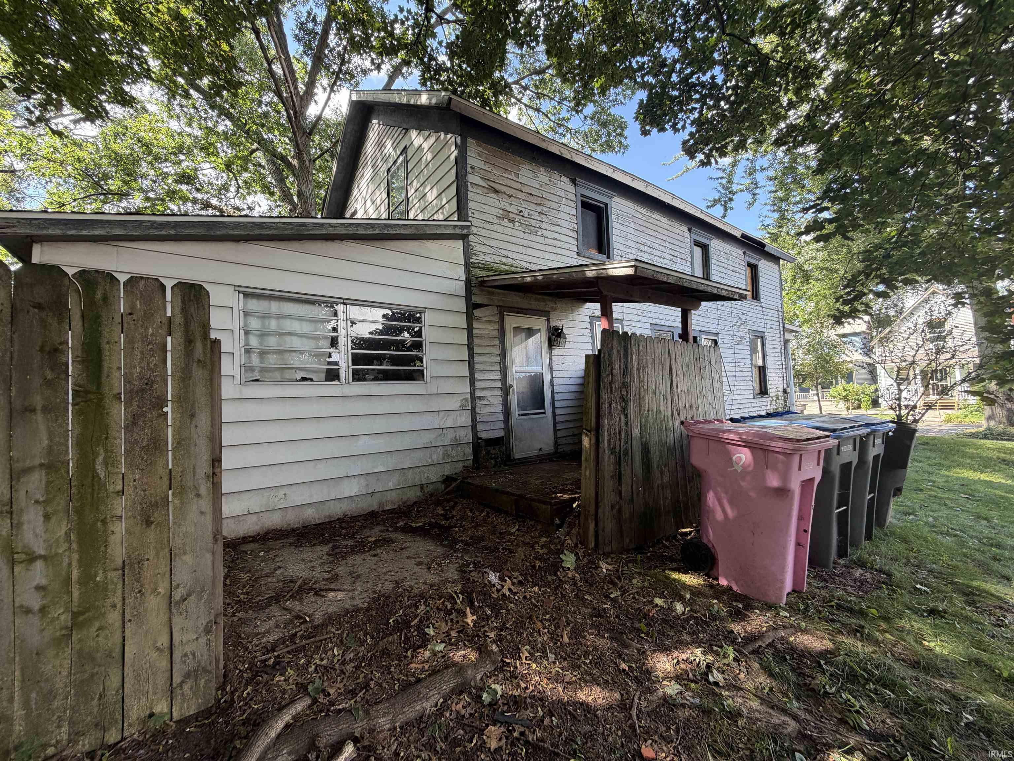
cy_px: 380
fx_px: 410
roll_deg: +2.8
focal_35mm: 14
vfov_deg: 85.7
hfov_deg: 102.1
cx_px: 507
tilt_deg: +2.4
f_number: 2.2
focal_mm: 2.22
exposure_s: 1/127
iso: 50
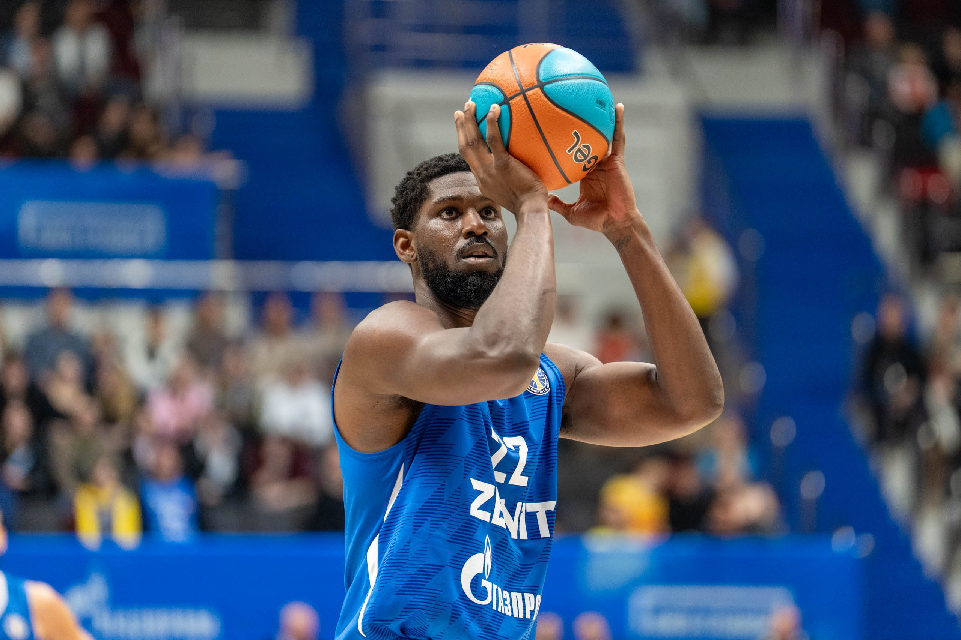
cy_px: 298
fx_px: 5790
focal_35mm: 217
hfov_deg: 9.5
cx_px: 518
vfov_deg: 6.3
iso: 4000
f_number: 2.8
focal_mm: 200
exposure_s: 1/1000
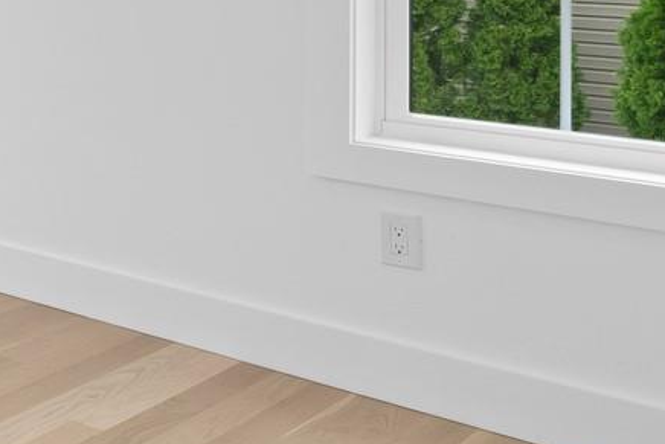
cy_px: -62
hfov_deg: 23.5
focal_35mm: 61
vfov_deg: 21.0
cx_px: -419
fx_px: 1127
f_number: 8
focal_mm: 13
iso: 250
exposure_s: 1/25
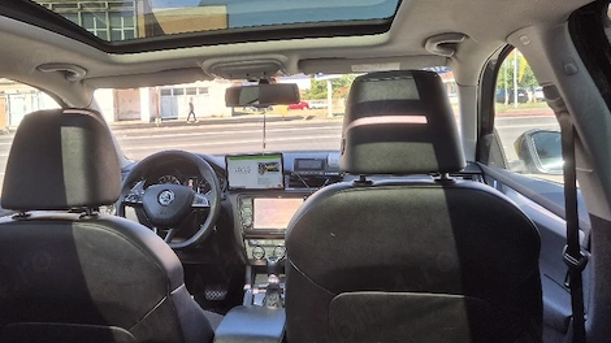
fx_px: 518
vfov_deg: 36.3
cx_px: 222
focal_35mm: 32
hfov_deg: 60.1
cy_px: 114
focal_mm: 5.4
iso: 25
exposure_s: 1/227
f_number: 1.8
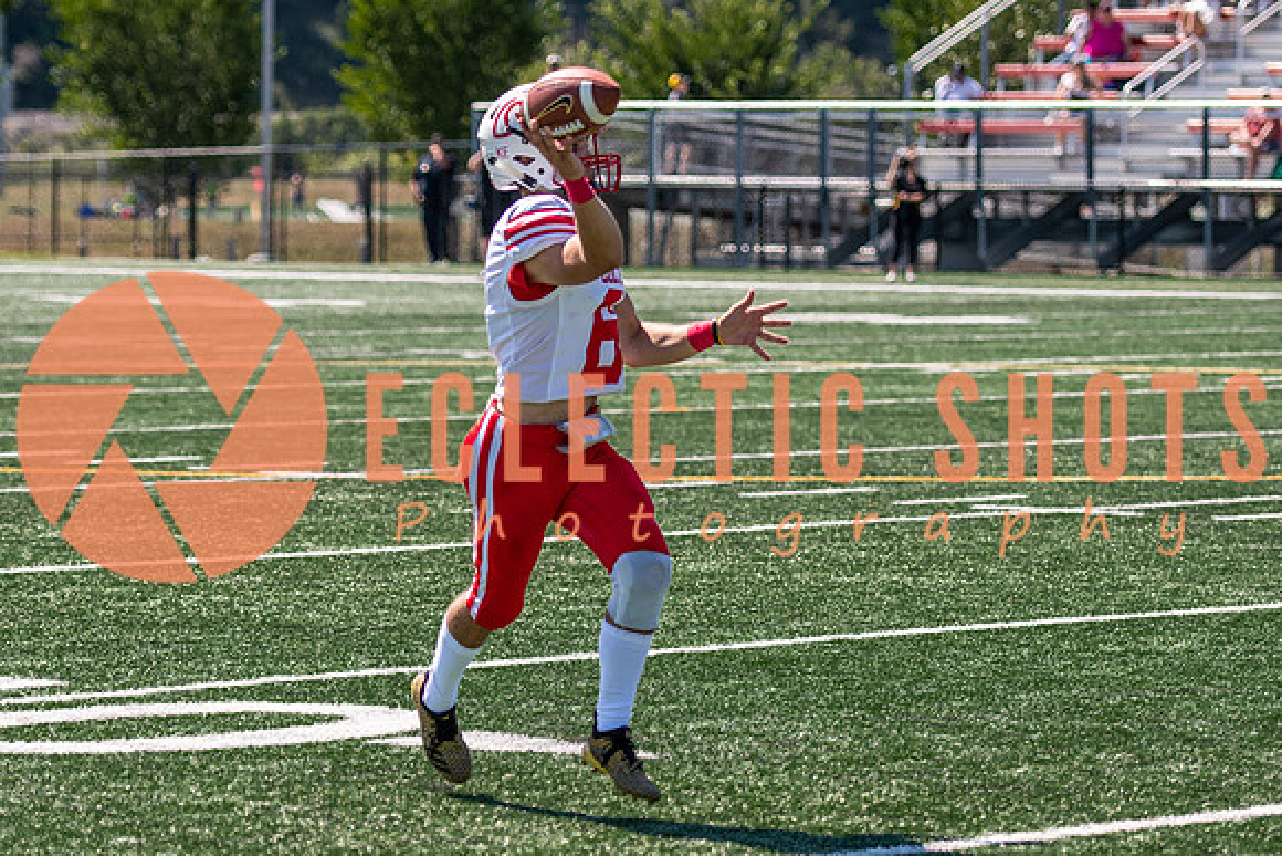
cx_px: 522
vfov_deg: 7.1
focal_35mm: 195
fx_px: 6928
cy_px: 446
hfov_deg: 10.6
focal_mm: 95
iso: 160
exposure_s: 1/2000
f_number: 2.8
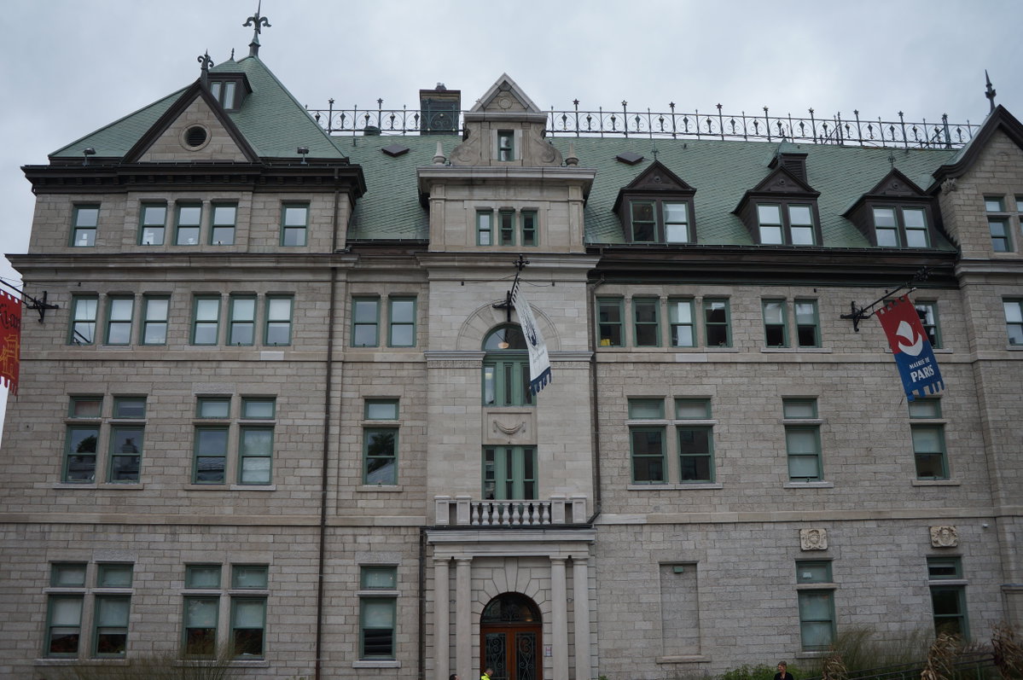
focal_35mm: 30
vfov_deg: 43.5
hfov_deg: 62.0
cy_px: 340
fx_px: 852
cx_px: 512
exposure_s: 1/200
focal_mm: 20
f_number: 4.5
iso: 200
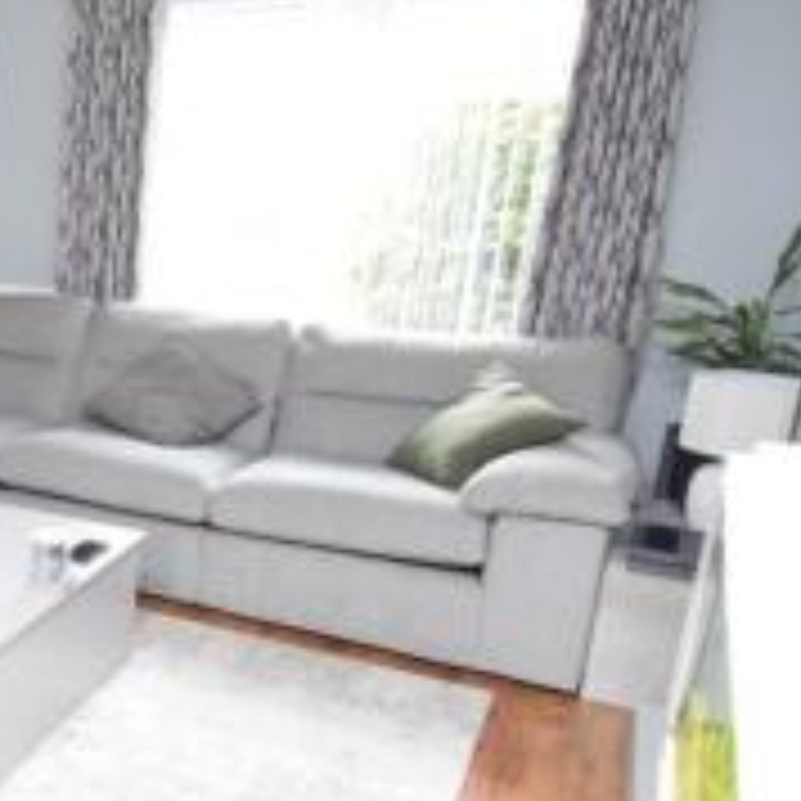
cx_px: -207
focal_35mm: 41
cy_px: 457
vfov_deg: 40.8
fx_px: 1073
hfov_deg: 32.3
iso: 2000
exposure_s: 1/60
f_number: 4
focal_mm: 12
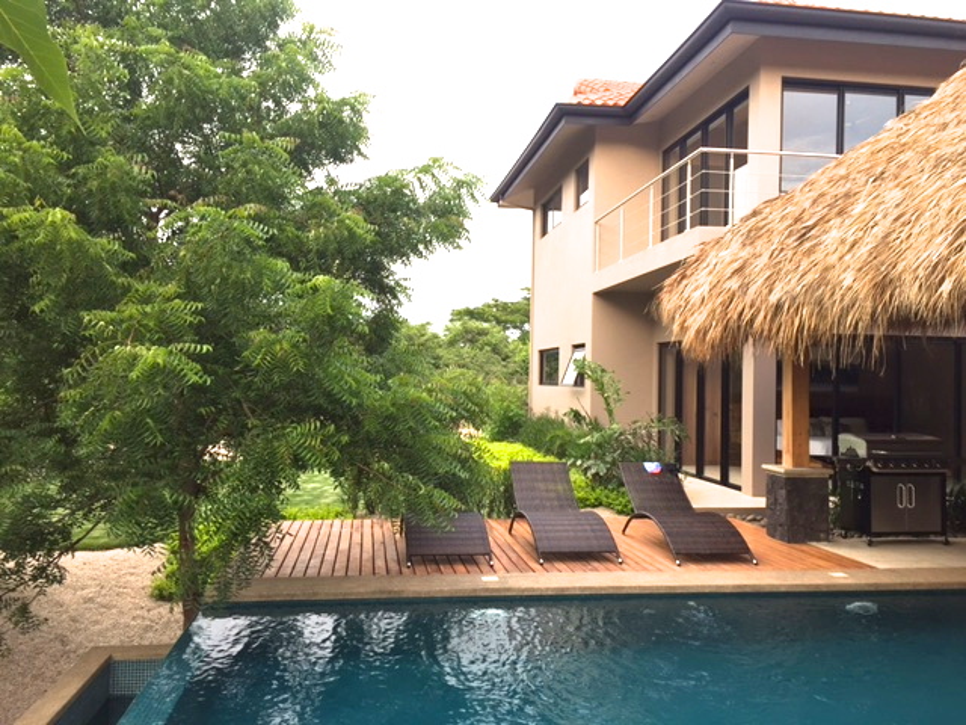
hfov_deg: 61.7
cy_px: 362
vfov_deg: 48.2
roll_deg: -2.1
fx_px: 809
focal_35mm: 29
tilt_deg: +1.2
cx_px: 483
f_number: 2.2
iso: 32
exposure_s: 1/205
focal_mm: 4.15
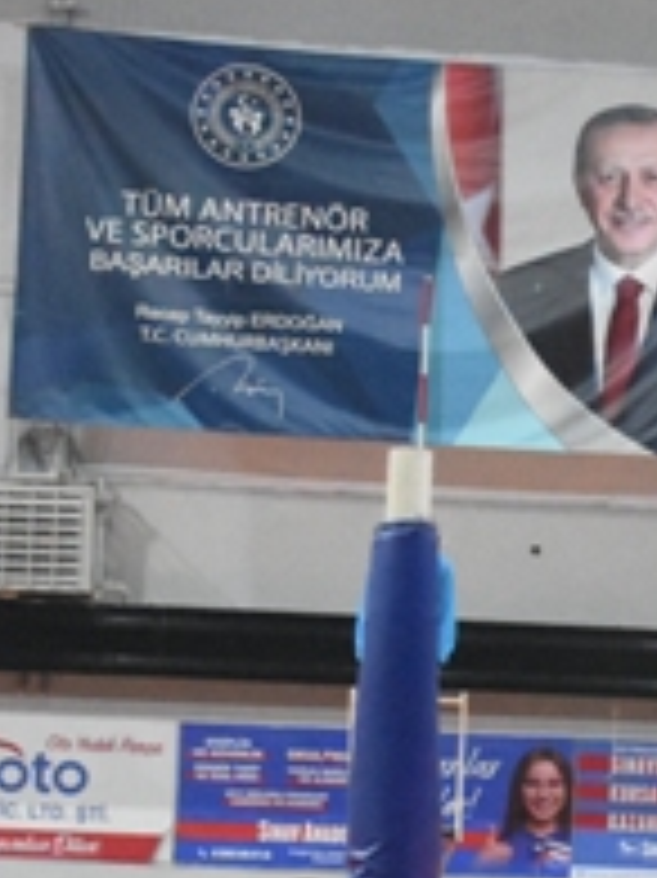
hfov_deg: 11.8
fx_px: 3116
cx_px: 814
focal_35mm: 123
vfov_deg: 15.9
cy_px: 678
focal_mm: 26
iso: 10000
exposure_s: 1/125
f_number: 5.6
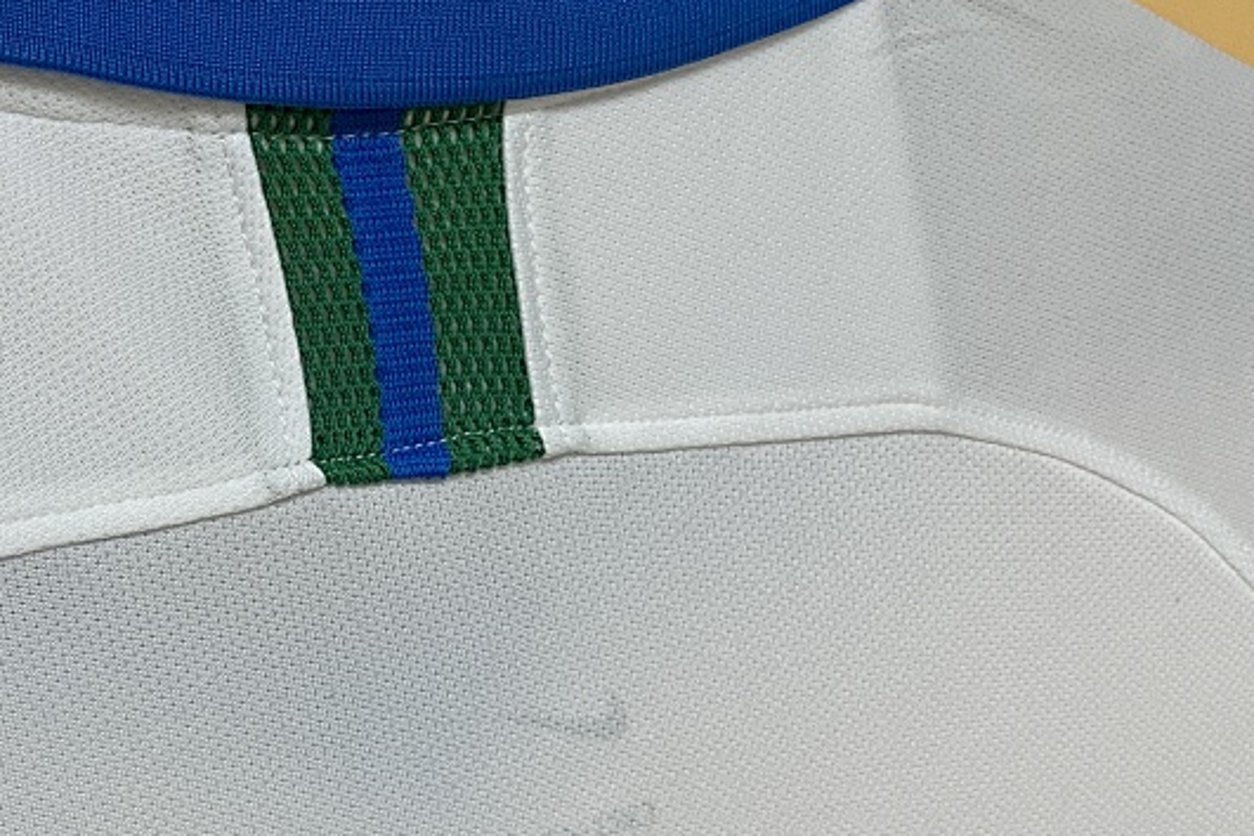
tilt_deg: -4.1
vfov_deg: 24.4
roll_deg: +4.9
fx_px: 1916
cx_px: 411
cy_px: 586
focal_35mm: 55
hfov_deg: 35.9
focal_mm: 4.25
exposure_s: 1/50
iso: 125
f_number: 1.8
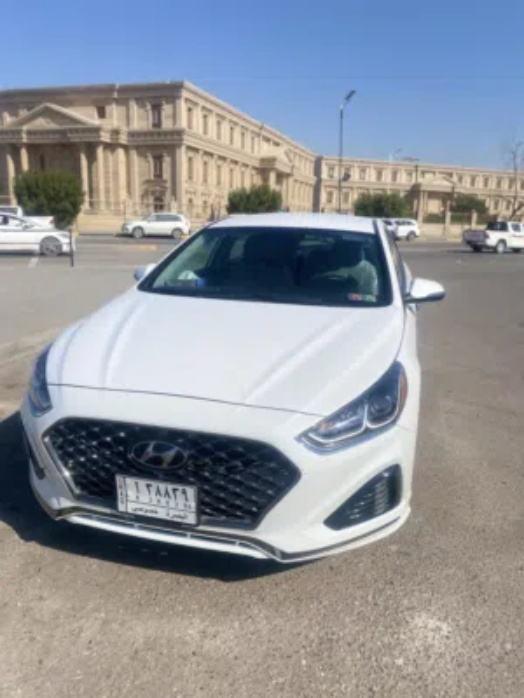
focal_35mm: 26
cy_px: 349
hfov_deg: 53.1
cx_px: 262
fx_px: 525
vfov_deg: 67.3
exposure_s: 1/7194
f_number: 1.8
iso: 32
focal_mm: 4.25
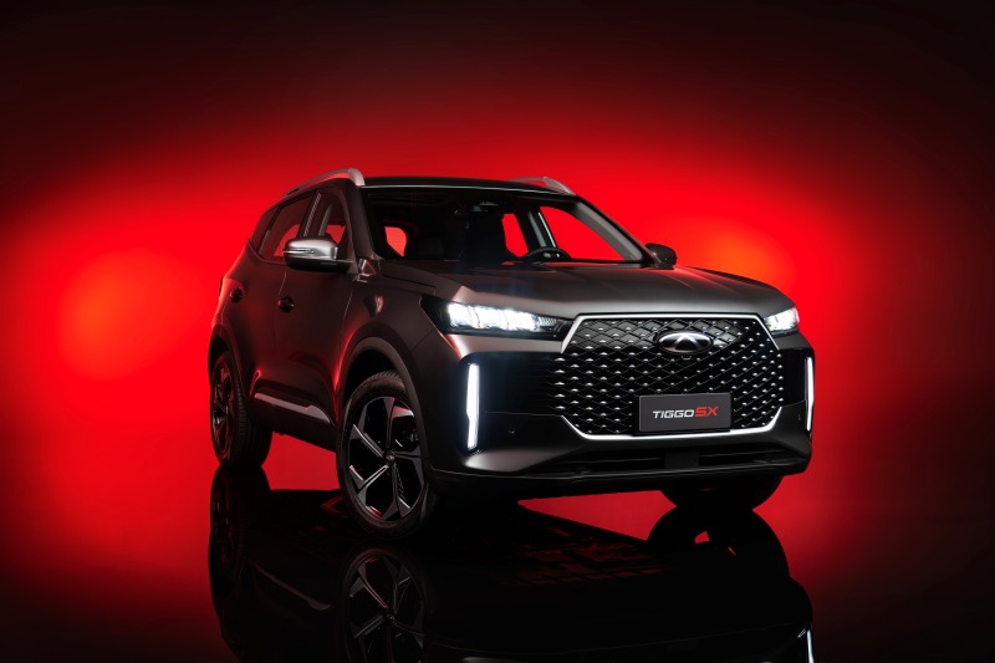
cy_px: 332
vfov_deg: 30.5
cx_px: 498
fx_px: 1216
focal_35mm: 44
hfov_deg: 44.5
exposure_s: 1/1.25
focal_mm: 44
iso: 100
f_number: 4
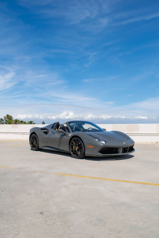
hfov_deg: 40.0
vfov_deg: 57.2
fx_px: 219
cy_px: 119
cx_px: 80
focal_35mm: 33
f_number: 8
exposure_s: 1/2000
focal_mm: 22
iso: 360
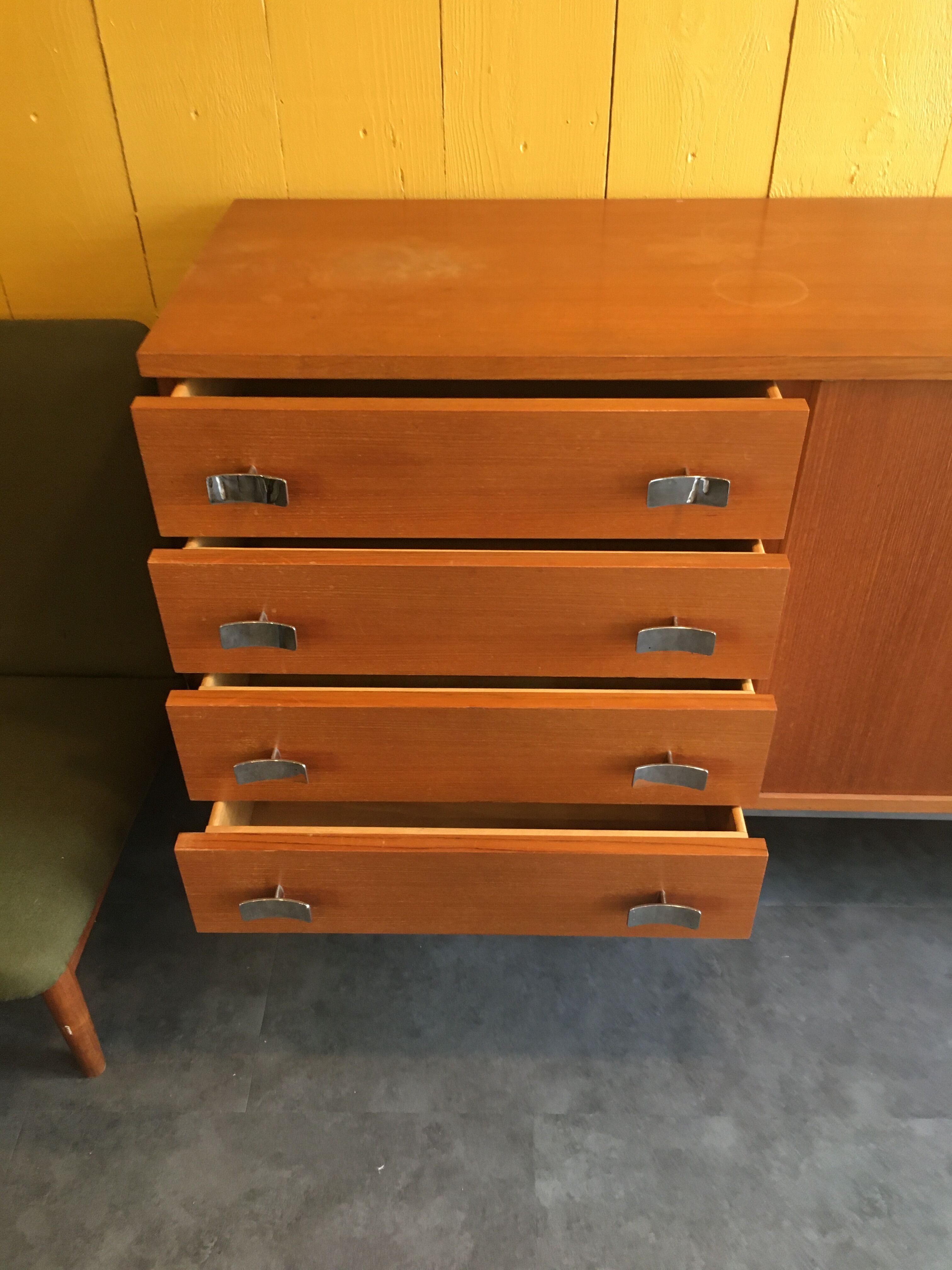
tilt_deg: -35.5
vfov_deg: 61.7
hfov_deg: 48.2
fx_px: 1063
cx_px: 476
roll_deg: -0.8
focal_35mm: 29
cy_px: 635
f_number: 2.2
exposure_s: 1/33
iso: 160
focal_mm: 4.15
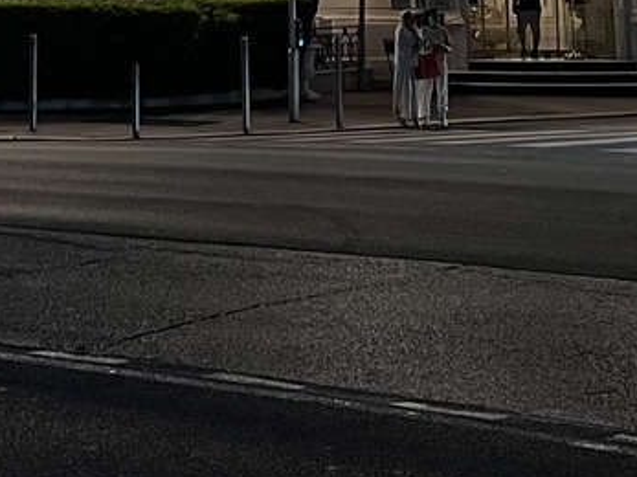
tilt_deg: +13.3
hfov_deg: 16.4
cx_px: 184
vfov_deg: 11.0
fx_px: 2207
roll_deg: +0.8
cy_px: -527
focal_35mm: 120
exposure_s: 1/50
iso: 80
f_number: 1.5
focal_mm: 5.7
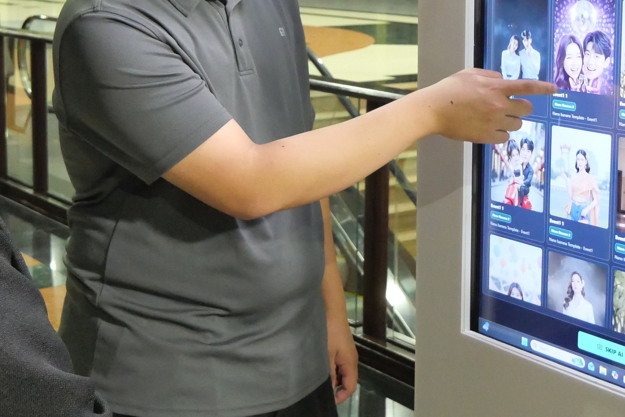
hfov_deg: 28.4
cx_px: 354
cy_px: 102
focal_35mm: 71
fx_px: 1233
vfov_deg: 19.1
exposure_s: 1/125
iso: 3200
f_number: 3.7
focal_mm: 15
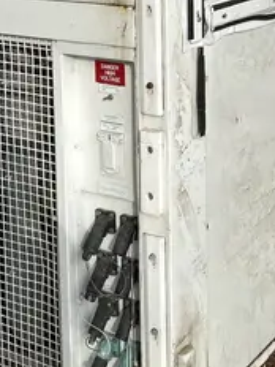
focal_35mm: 82
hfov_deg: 18.0
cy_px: -9
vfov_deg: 22.8
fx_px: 869
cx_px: 169
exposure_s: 1/1412
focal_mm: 5.7
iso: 50
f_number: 1.5
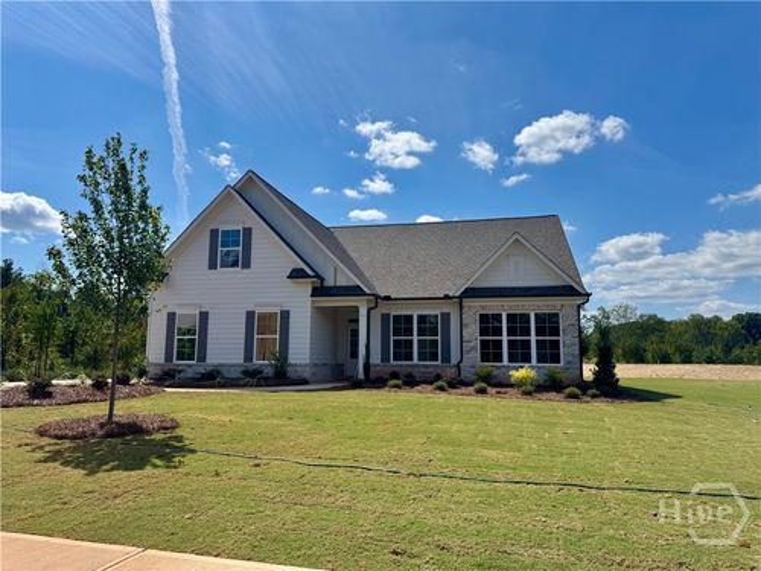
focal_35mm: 24
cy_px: 286
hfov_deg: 71.6
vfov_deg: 56.8
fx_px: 528
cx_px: 380
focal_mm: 6.76
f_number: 1.78
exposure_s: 1/7092
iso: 80
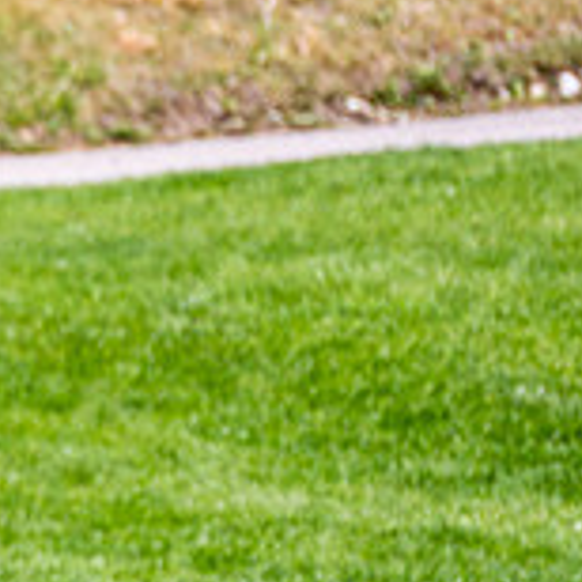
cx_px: -413
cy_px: 554
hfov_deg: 1.3
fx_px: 25870
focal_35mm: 1360
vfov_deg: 1.3
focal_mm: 300
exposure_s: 1/800
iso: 250
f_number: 6.3
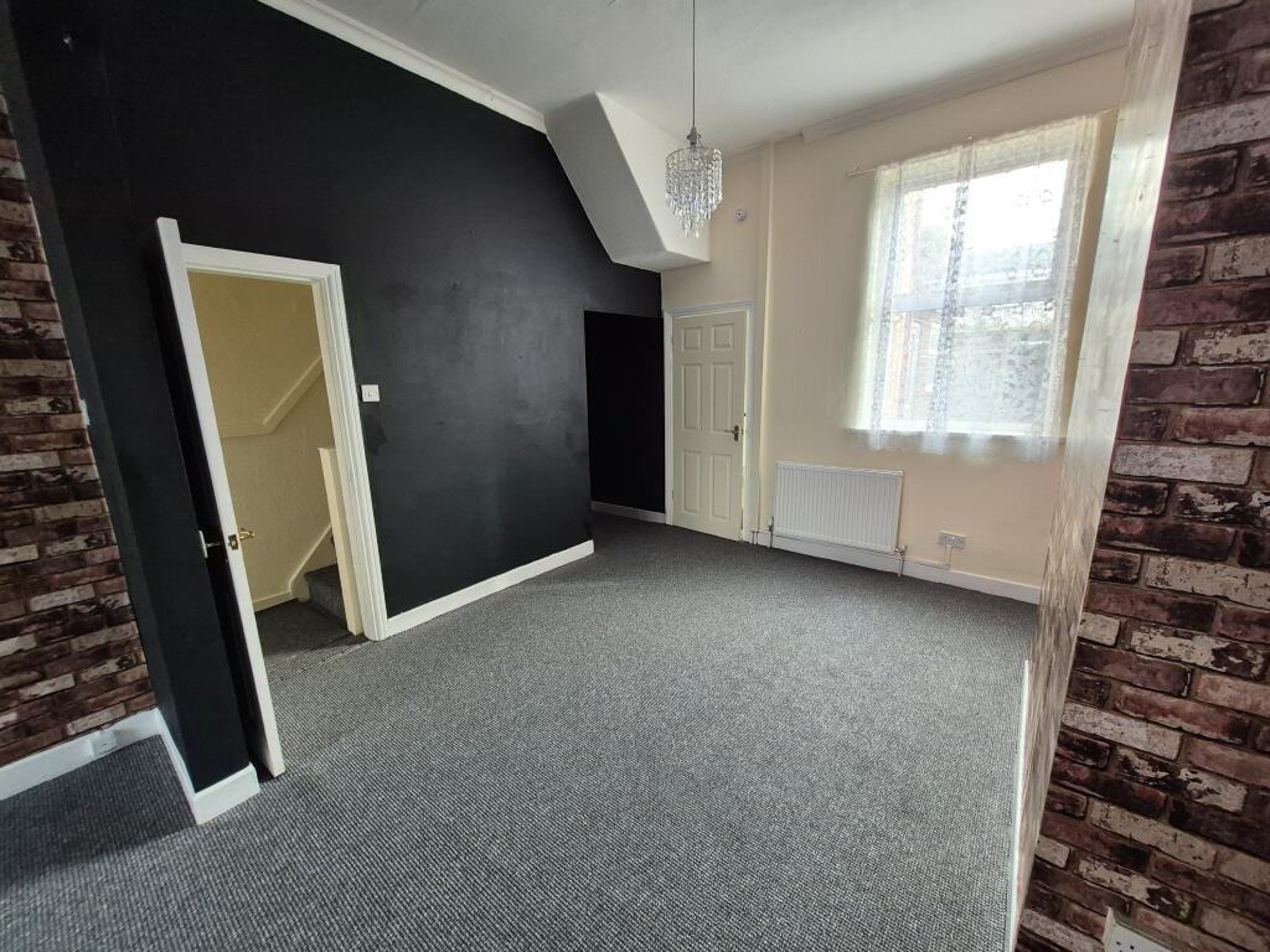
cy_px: 476
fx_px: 477
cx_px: 635
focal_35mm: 13
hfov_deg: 106.2
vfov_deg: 89.9
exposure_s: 1/50
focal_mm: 1.74
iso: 250
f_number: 2.2
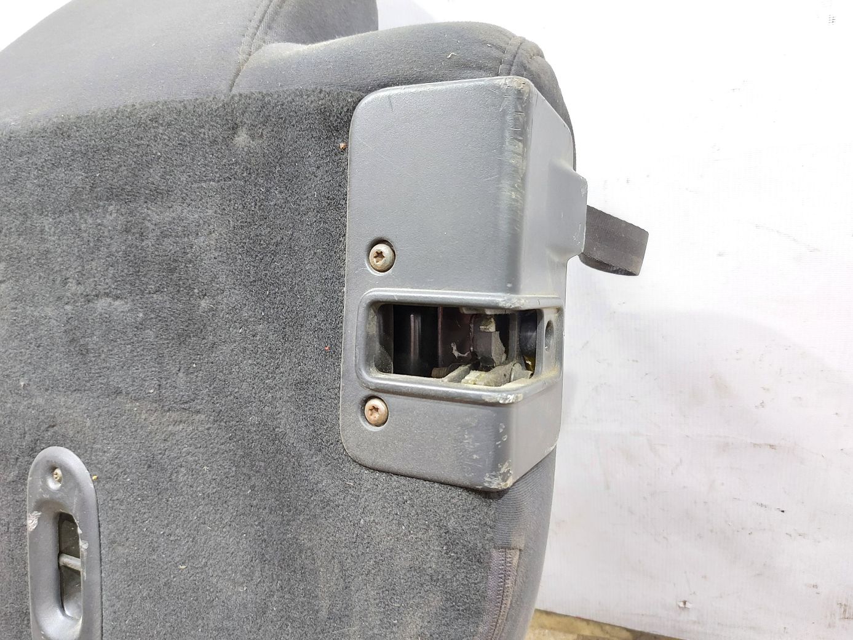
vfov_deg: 56.8
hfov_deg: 71.6
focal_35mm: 24
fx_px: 591
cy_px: 320
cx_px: 426
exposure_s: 1/25
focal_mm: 5.23
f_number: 1.8
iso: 500
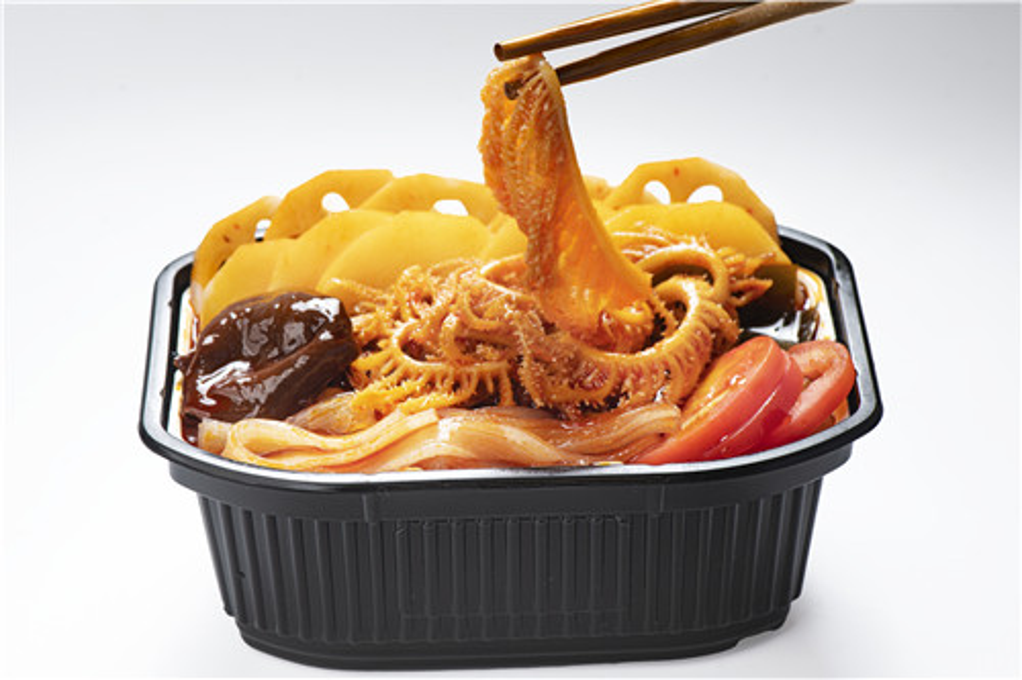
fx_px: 2980
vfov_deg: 13.0
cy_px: 340
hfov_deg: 19.5
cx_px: 511
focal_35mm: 105
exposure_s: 1/125
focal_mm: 105
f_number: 10
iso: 200
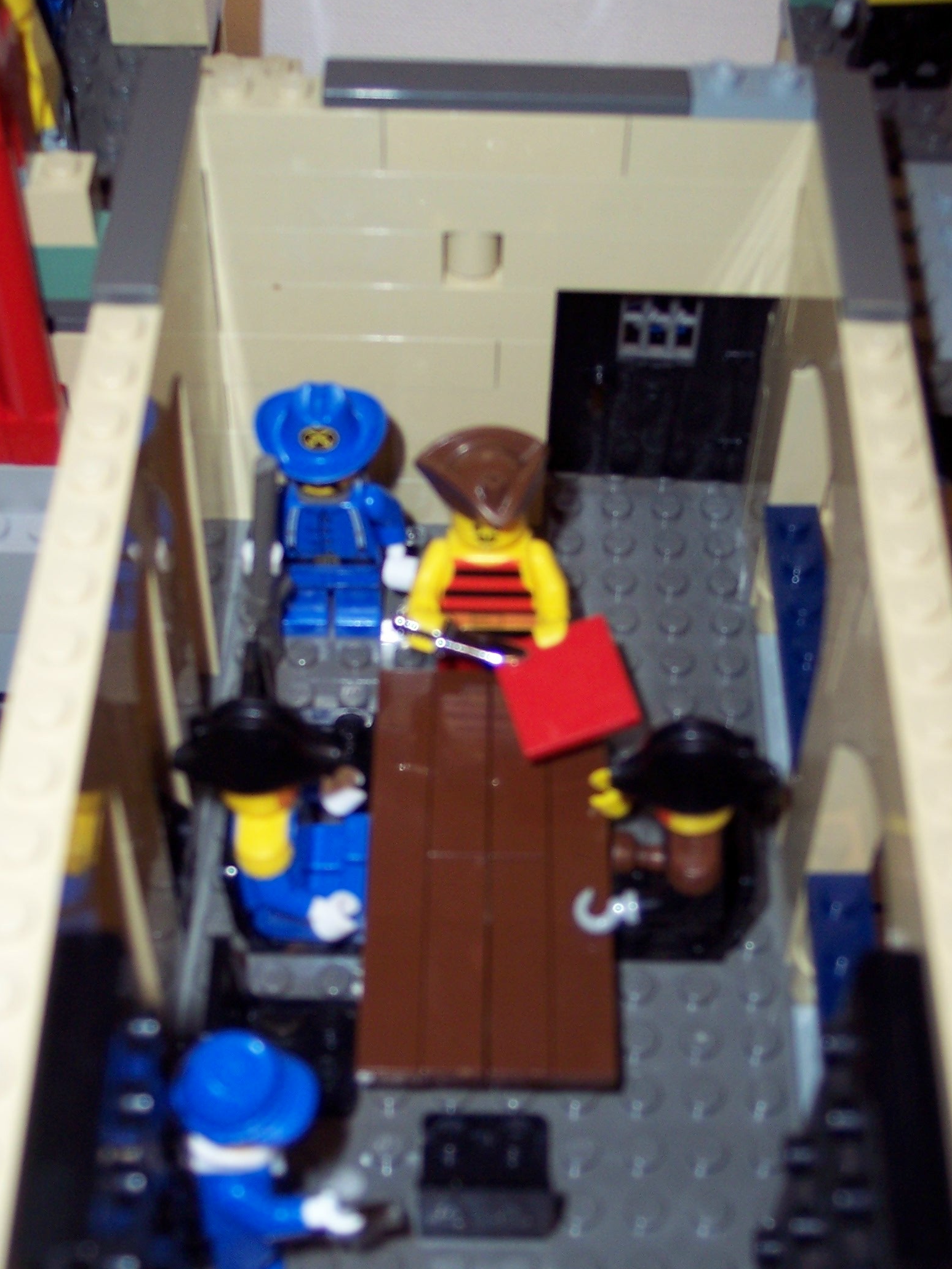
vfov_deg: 35.5
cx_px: 481
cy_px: 725
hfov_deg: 27.0
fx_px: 1980
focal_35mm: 54
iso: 100
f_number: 2.8
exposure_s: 1/60
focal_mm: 8
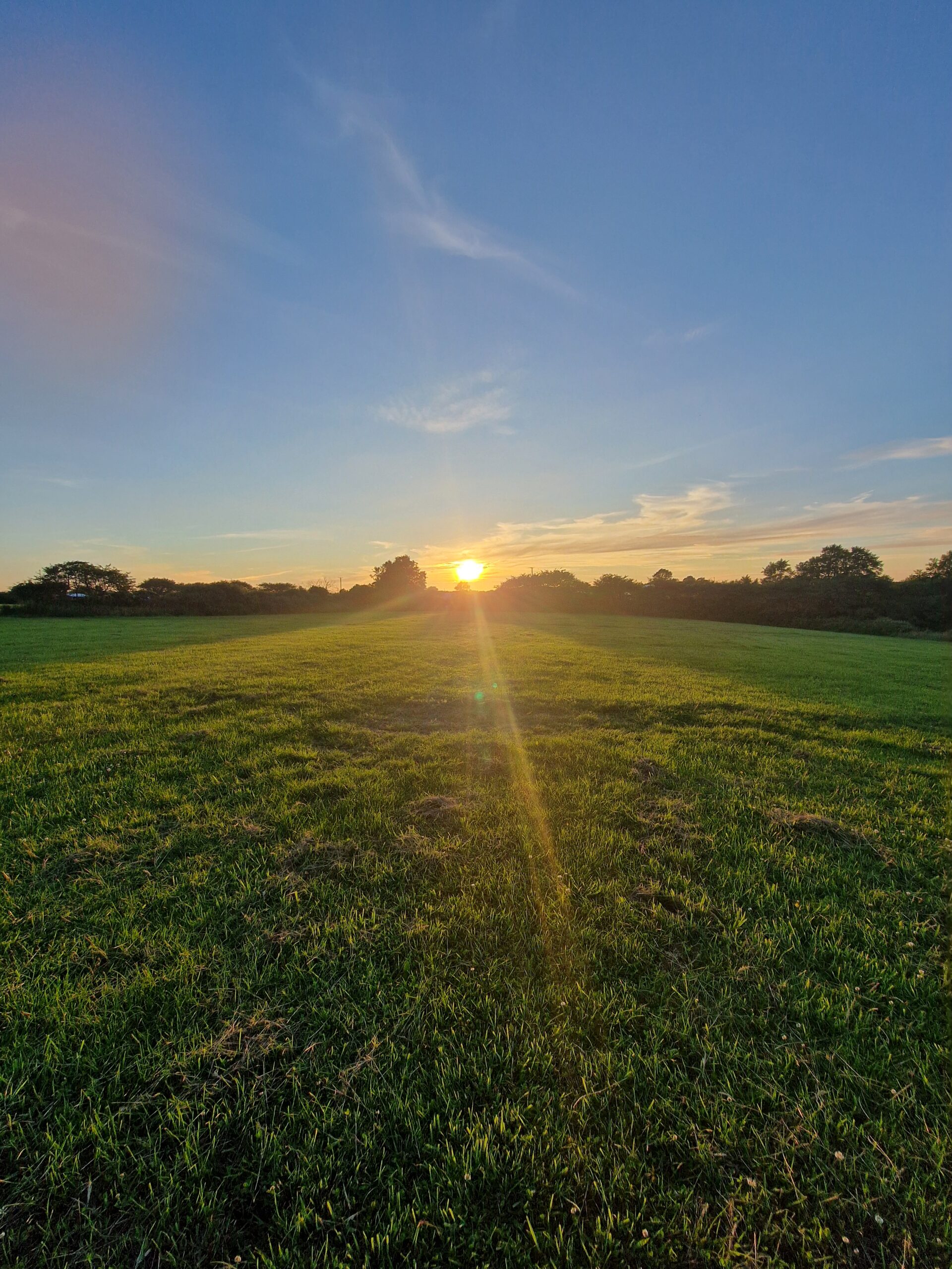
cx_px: 476
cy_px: 634
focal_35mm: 13
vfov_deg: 106.2
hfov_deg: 89.9
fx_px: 477
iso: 50
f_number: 2.2
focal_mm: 2.2
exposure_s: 1/802
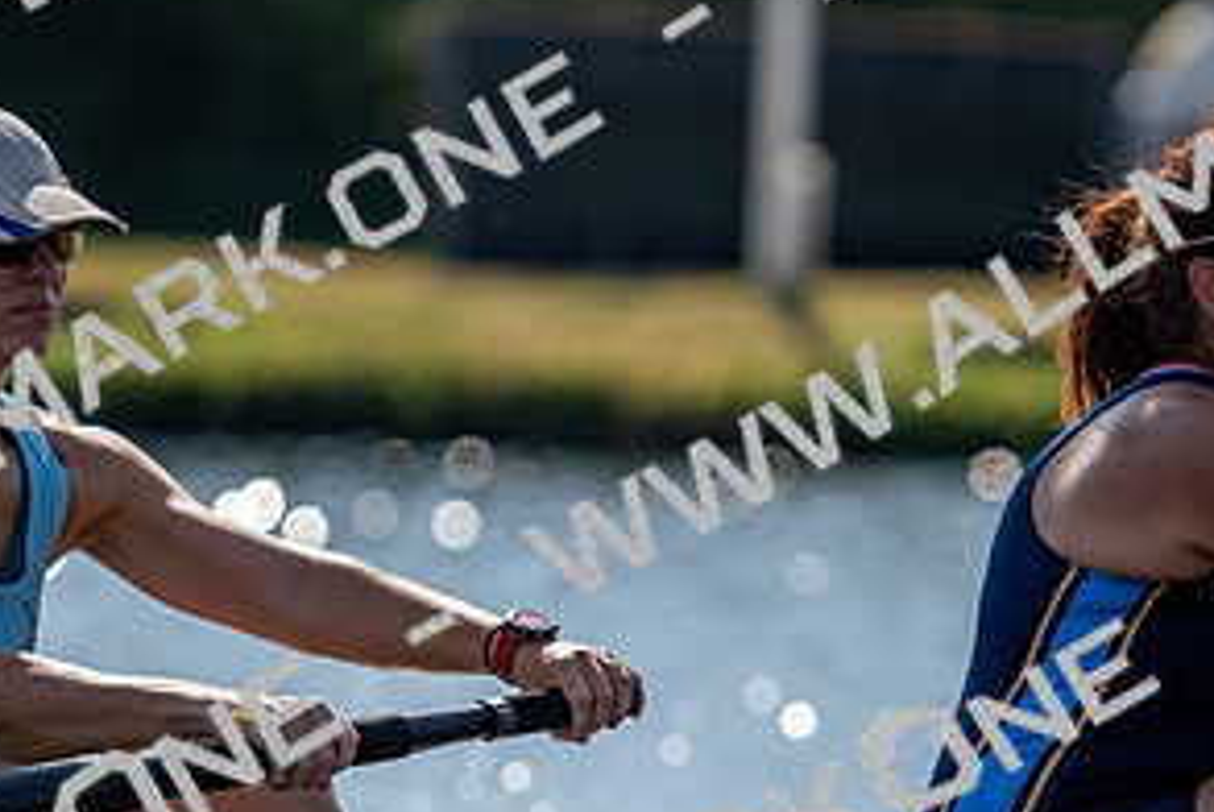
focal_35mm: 773
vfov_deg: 1.8
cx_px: 1036
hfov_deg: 2.7
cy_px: 607
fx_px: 26093
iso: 200
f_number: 6.3
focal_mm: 391
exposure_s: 1/1600
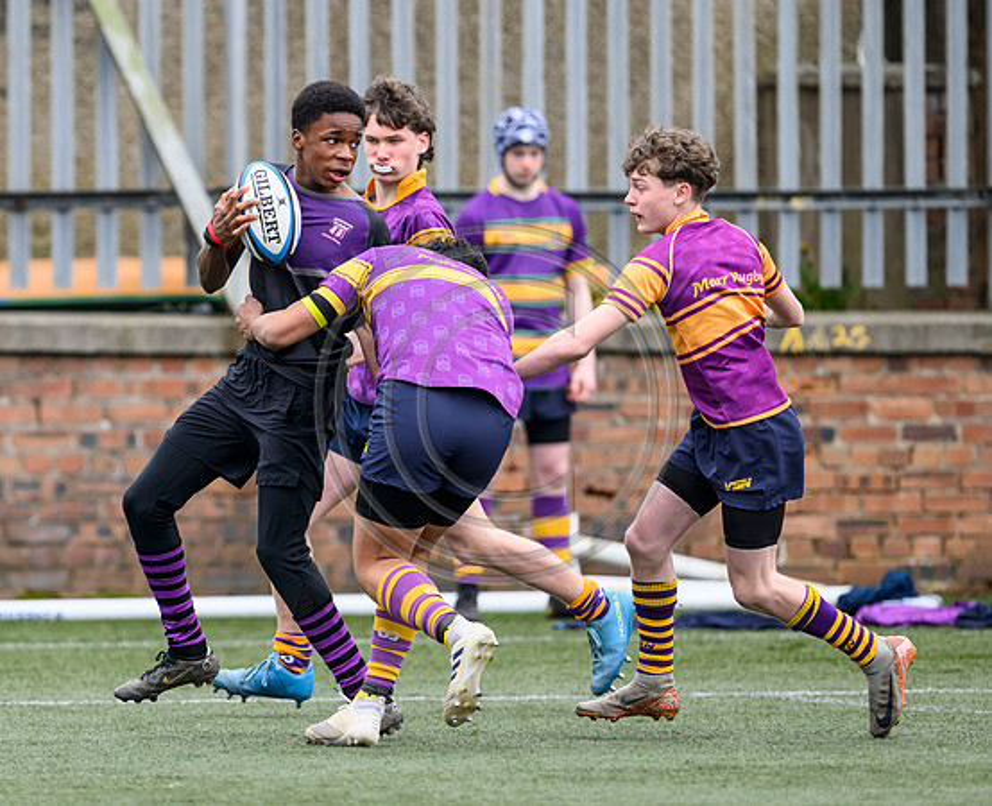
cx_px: 338
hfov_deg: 3.2
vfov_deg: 2.6
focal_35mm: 594
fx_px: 17538
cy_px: 358
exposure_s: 1/1600
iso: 640
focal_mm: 400
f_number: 3.5
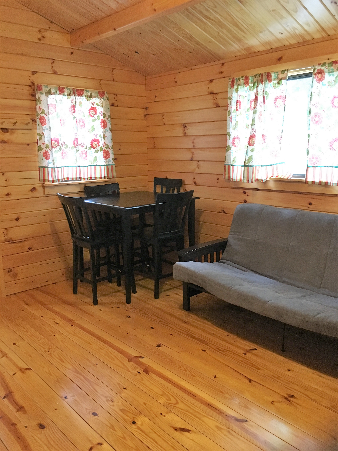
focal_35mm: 29
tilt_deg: -11.7
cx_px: 169
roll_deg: +1.1
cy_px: 226
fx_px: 378
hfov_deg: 48.2
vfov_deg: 61.7
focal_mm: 4.15
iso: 160
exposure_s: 1/30
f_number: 2.2
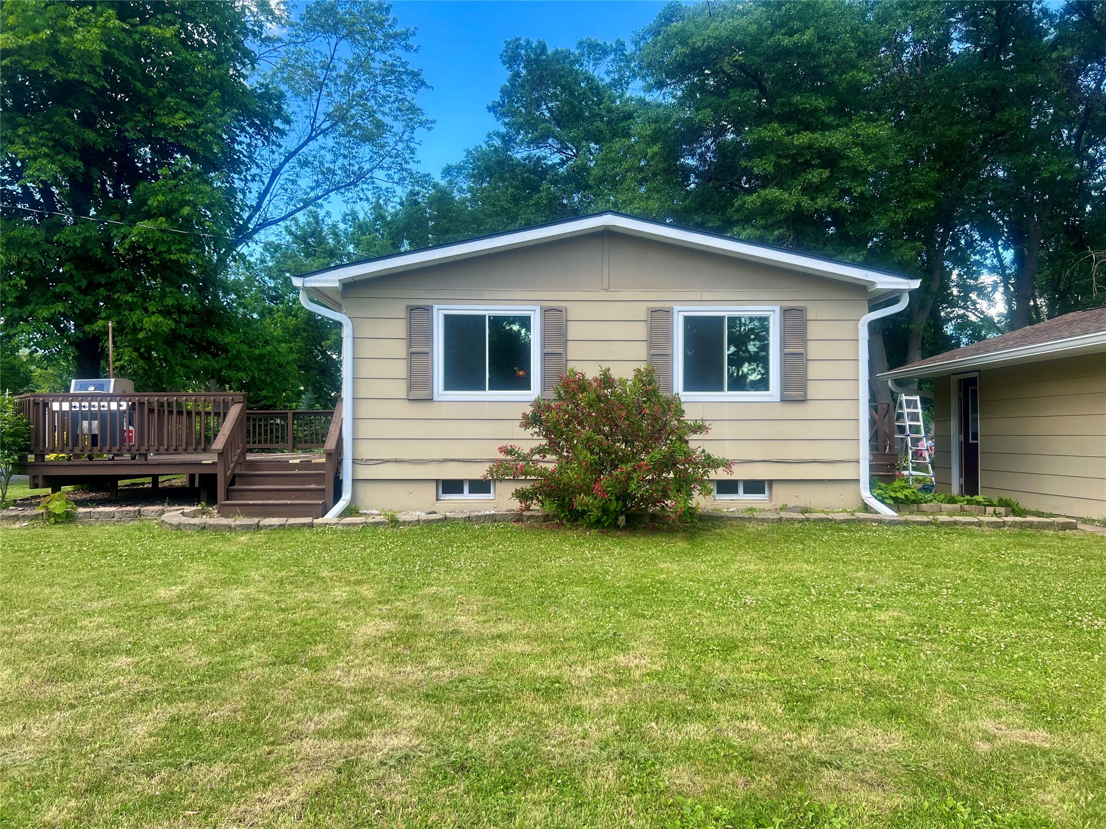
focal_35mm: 26
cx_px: 553
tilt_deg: +1.3
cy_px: 414
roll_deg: -0.3
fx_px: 831
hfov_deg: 67.3
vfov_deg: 53.1
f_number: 1.5
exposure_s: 1/859
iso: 50
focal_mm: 5.7
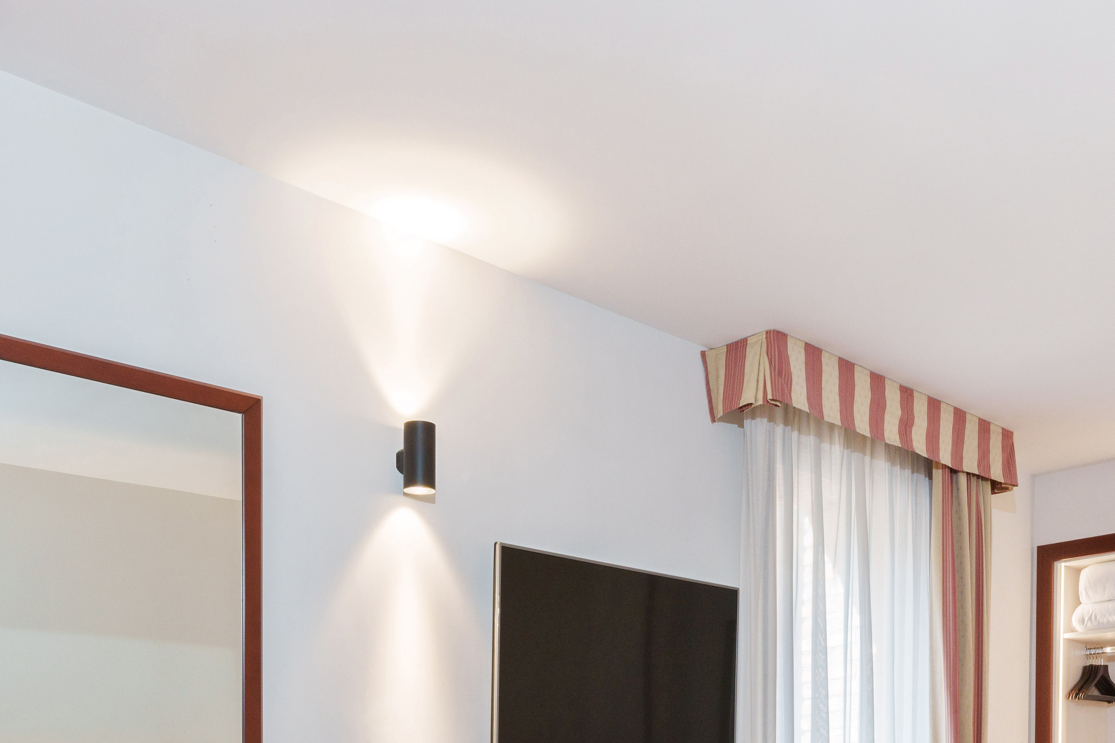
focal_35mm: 37
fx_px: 1146
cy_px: 866
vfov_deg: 31.0
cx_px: 790
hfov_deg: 50.4
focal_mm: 14
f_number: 13
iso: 400
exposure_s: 1/10
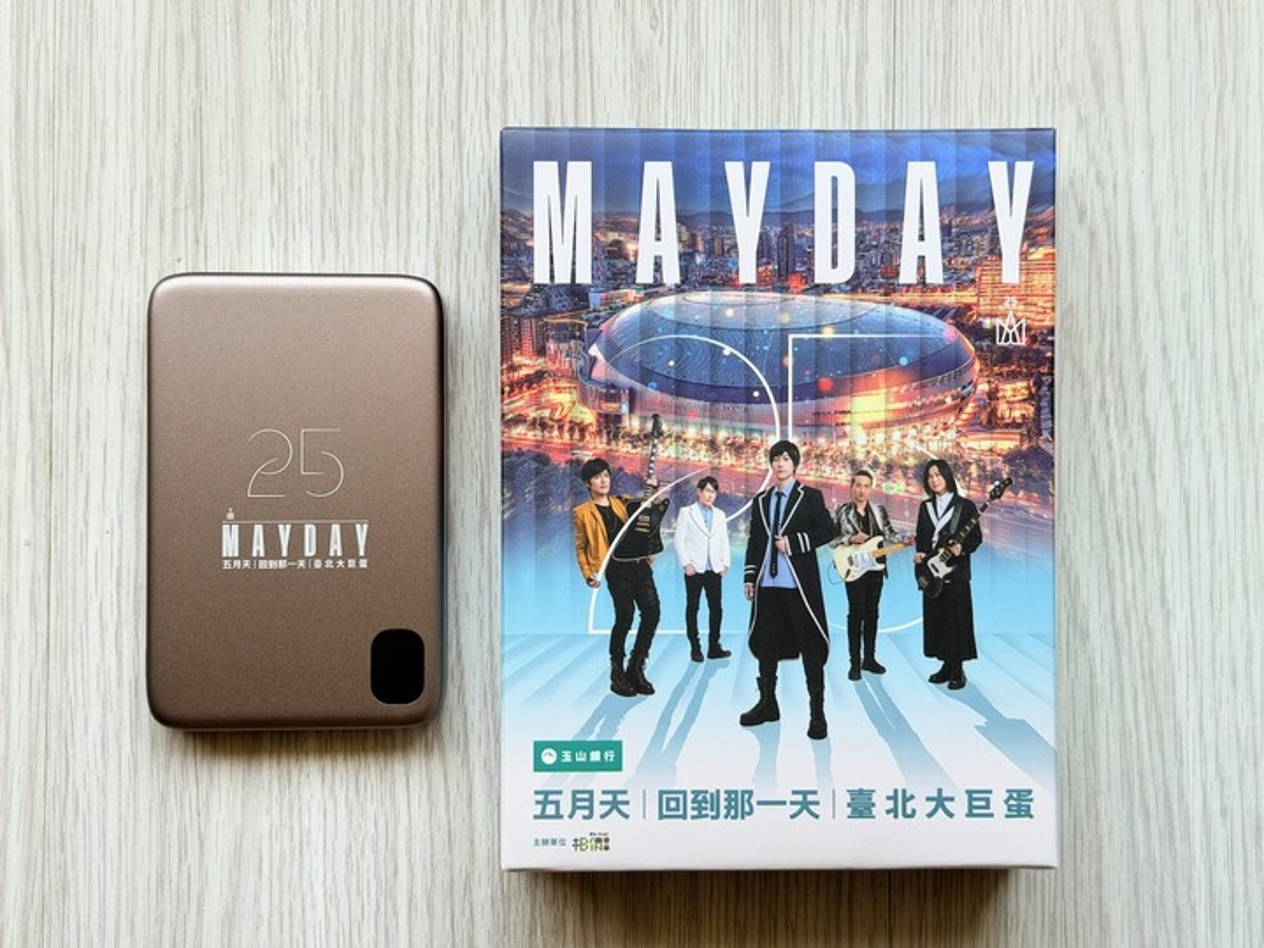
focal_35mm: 48
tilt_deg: -89.1
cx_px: 632
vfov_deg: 30.3
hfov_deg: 39.7
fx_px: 1753
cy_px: 474
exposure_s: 1/94
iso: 100
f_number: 1.78
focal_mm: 6.76
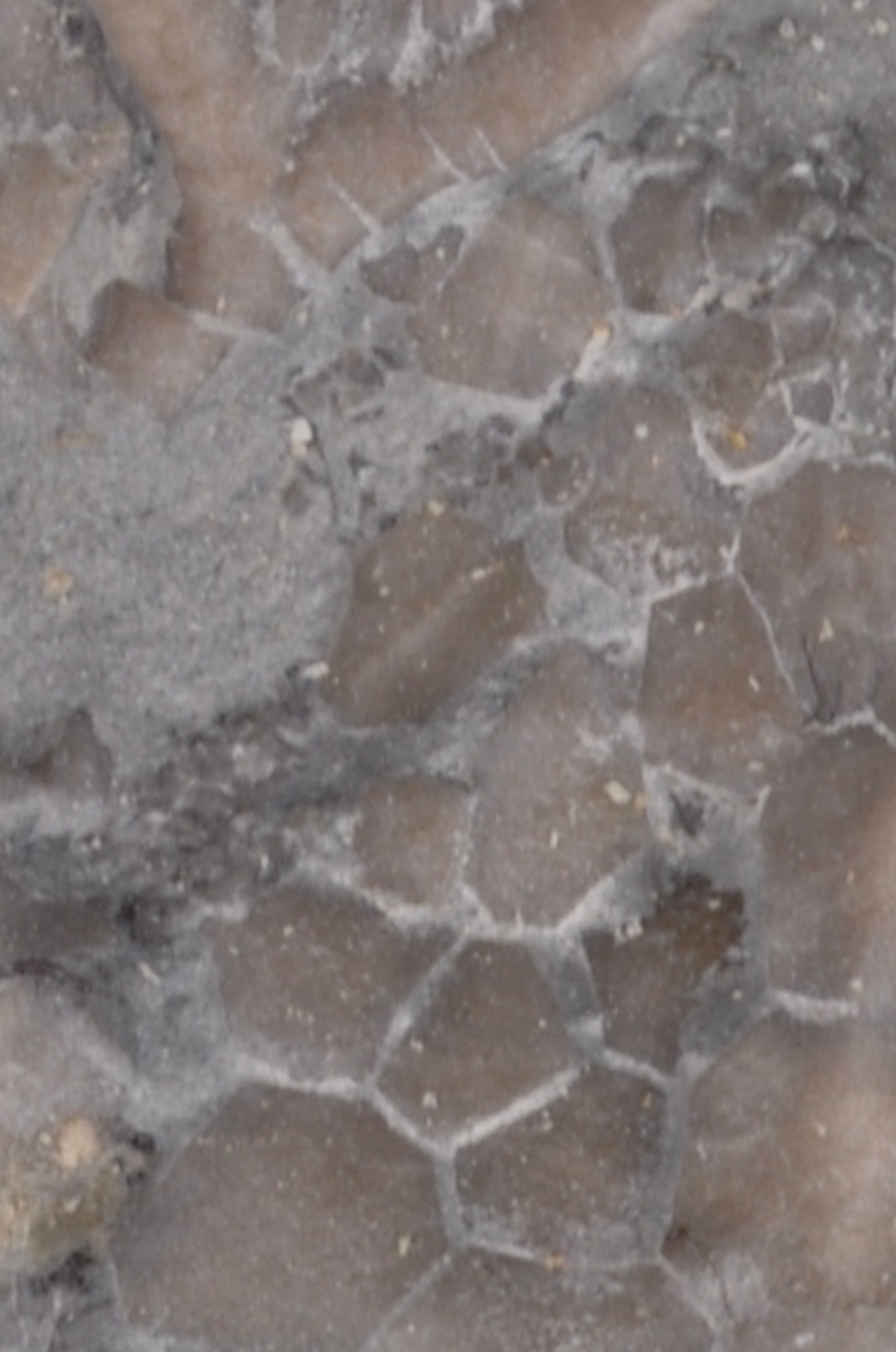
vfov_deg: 5.1
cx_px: 239
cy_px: -129
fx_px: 15208
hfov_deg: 3.4
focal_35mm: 406
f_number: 40
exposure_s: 1/6
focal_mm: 60
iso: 200
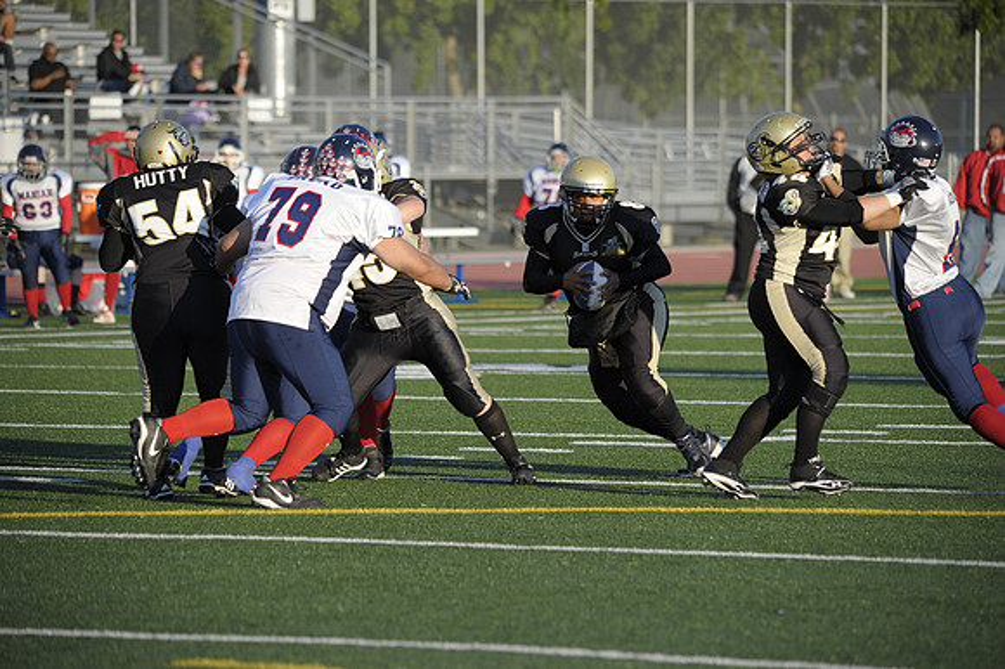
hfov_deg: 7.6
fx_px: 7533
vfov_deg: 5.1
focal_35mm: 270
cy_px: 334
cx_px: 502
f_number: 5.6
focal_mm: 270
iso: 500
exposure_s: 1/1000
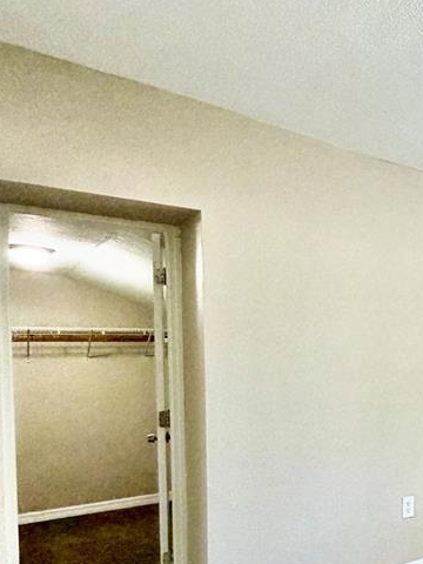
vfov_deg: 51.7
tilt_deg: -0.8
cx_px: 513
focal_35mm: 35
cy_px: 374
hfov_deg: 33.0
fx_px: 570
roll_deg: +0.7
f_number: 2.2
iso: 320
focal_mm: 2.22
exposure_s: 1/60
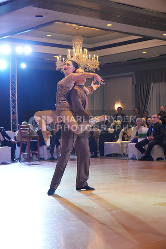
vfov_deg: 28.8
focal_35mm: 70
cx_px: 83
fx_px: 484
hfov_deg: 19.5
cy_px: 124
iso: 4000
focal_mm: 70
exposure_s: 1/400
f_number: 4
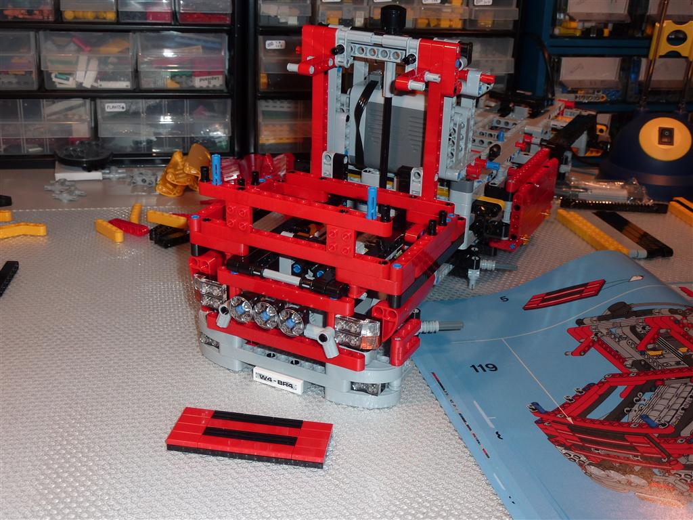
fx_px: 841
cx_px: 346
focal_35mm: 42
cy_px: 260
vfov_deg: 34.3
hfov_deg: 44.8
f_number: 3.7
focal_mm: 6.9
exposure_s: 1/30
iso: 100
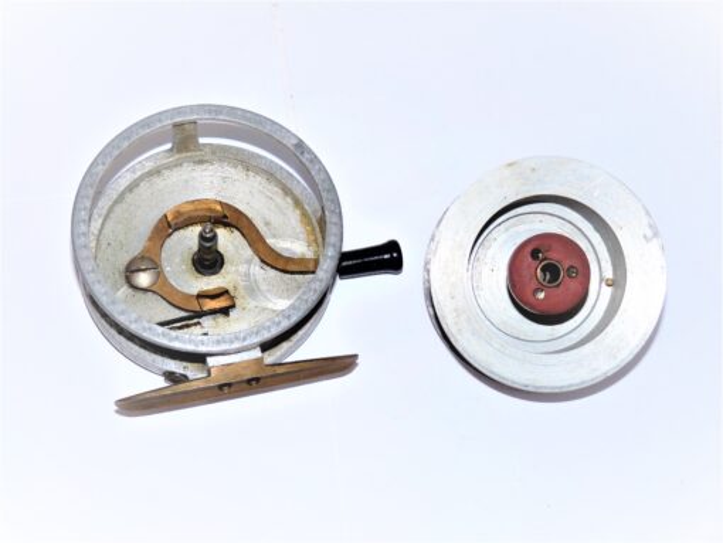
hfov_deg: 29.8
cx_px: 362
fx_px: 1358
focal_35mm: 65
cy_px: 272
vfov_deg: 22.6
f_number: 3.4
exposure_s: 1/30
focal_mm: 11.5
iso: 100
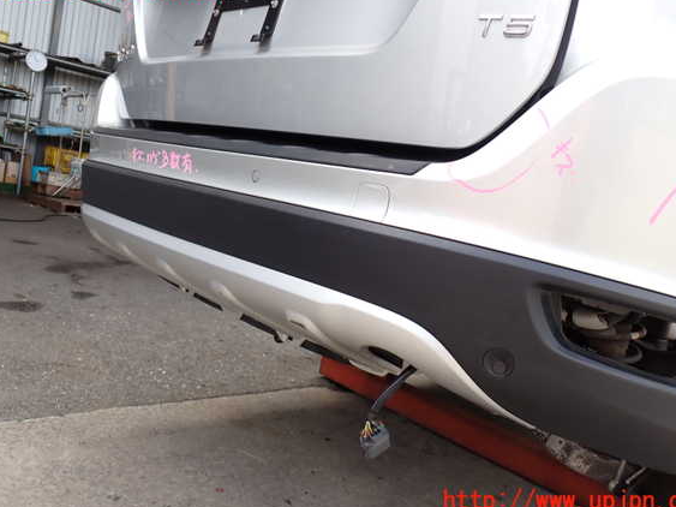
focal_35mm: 32
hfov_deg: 56.8
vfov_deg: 44.1
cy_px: 246
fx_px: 625
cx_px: 354
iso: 100
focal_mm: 5.4
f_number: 3.2
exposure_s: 1/160
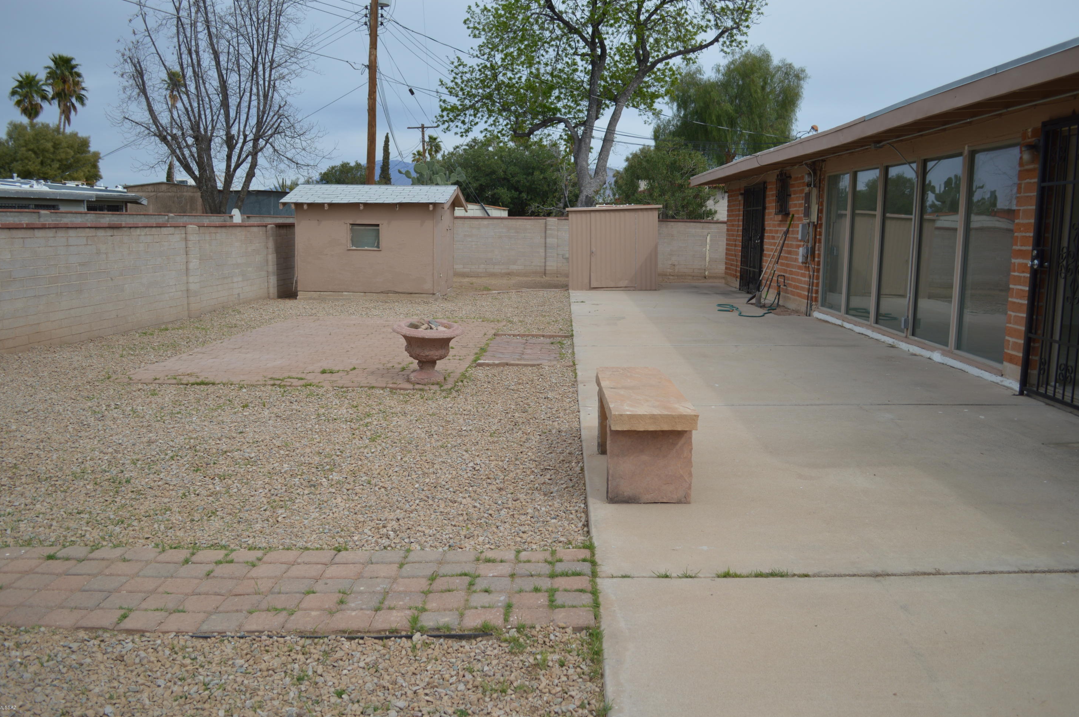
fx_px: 928
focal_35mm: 31
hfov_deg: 60.3
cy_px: 360
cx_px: 539
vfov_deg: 42.3
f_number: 3.8
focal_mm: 20
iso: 100
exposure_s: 1/1250
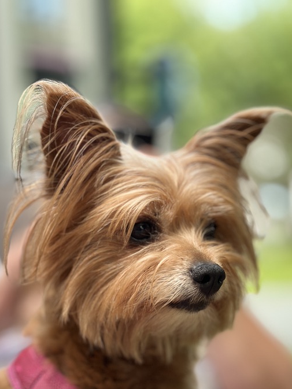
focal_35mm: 73
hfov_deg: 20.2
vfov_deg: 26.3
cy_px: 294
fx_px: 821
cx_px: 173
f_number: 1.78
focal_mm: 6.86
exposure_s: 1/85
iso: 125
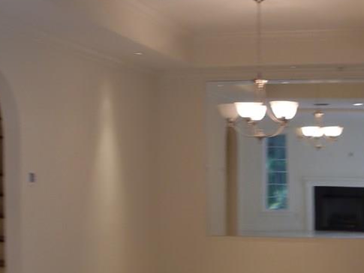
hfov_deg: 25.5
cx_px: 242
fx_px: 799
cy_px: 158
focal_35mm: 76
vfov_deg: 19.4
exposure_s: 1/60
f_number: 2.8
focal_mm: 6.3
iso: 160
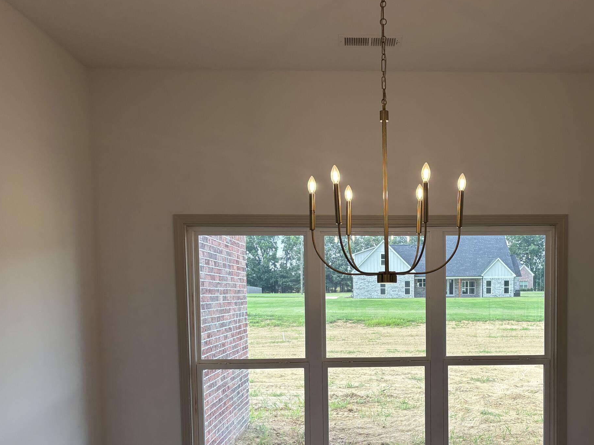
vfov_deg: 32.8
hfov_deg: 43.0
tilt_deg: -4.3
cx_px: 415
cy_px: 348
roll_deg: +0.3
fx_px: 738
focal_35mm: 43
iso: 40
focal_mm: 5.96
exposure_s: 1/161
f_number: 1.6
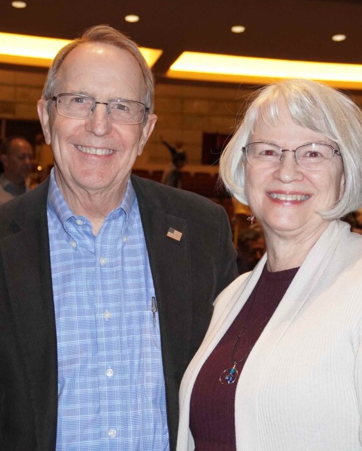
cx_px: 189
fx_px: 803
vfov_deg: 31.4
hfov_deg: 25.4
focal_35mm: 60
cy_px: 223
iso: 2500
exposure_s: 1/60
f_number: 4.5
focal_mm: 28
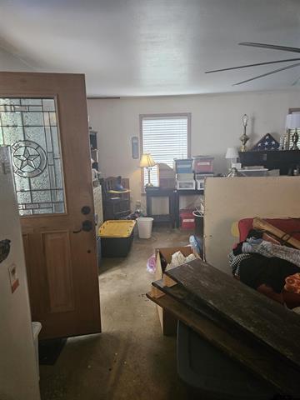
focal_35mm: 23
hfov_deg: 58.9
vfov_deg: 73.9
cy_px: 200
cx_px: 150
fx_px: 266
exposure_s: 1/48.1
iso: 500
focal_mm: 5.4
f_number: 1.8
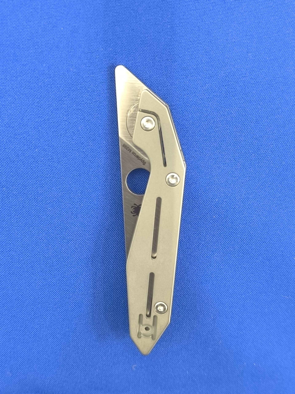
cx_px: 148
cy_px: 197
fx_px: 523
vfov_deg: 41.2
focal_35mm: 46
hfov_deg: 31.5
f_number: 1.65
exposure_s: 1/25
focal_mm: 6.14
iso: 1000
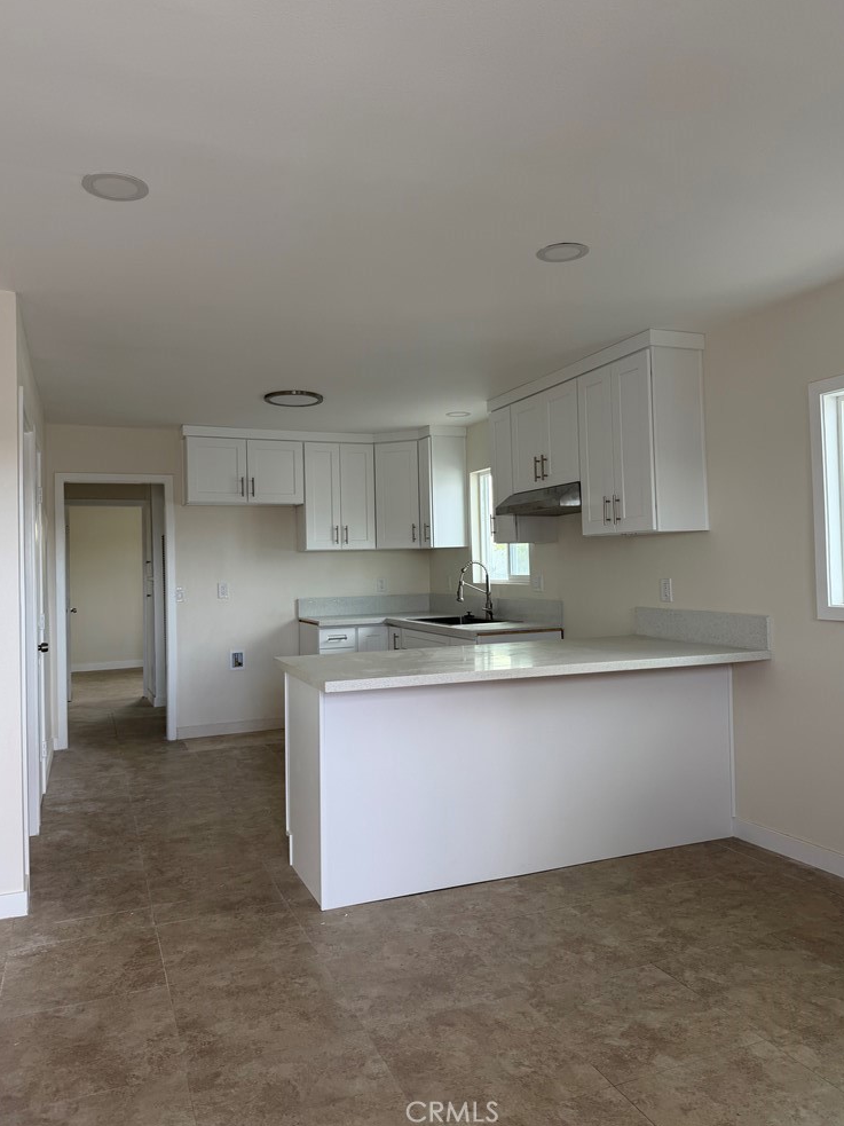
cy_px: 542
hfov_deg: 54.9
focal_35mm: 25
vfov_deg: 69.4
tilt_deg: +1.4
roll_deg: +0.9
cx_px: 418
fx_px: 813
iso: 80
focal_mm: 6.76
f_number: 1.78
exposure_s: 1/121
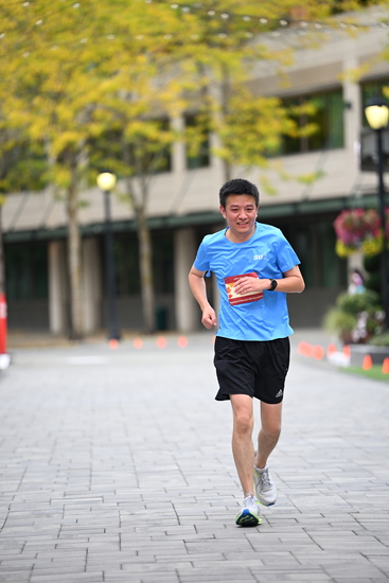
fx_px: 2834
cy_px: 292
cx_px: 194
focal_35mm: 175
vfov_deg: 11.7
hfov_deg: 7.9
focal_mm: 175
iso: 640
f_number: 2.8
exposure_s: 1/1600
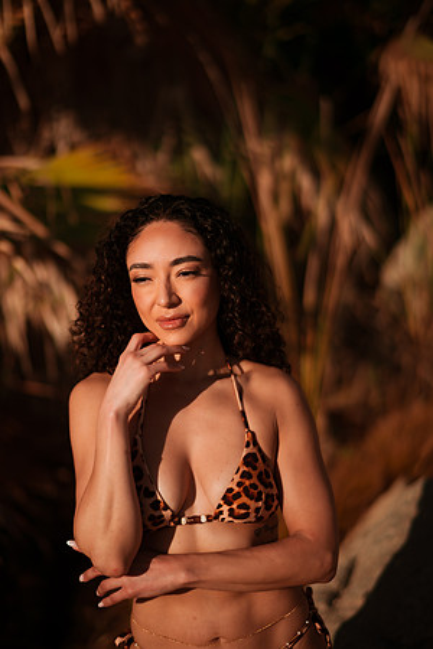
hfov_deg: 23.4
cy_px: 324
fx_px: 1046
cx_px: 216
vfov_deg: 34.5
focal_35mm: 58
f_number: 1.4
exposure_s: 1/8000
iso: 50
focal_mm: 58
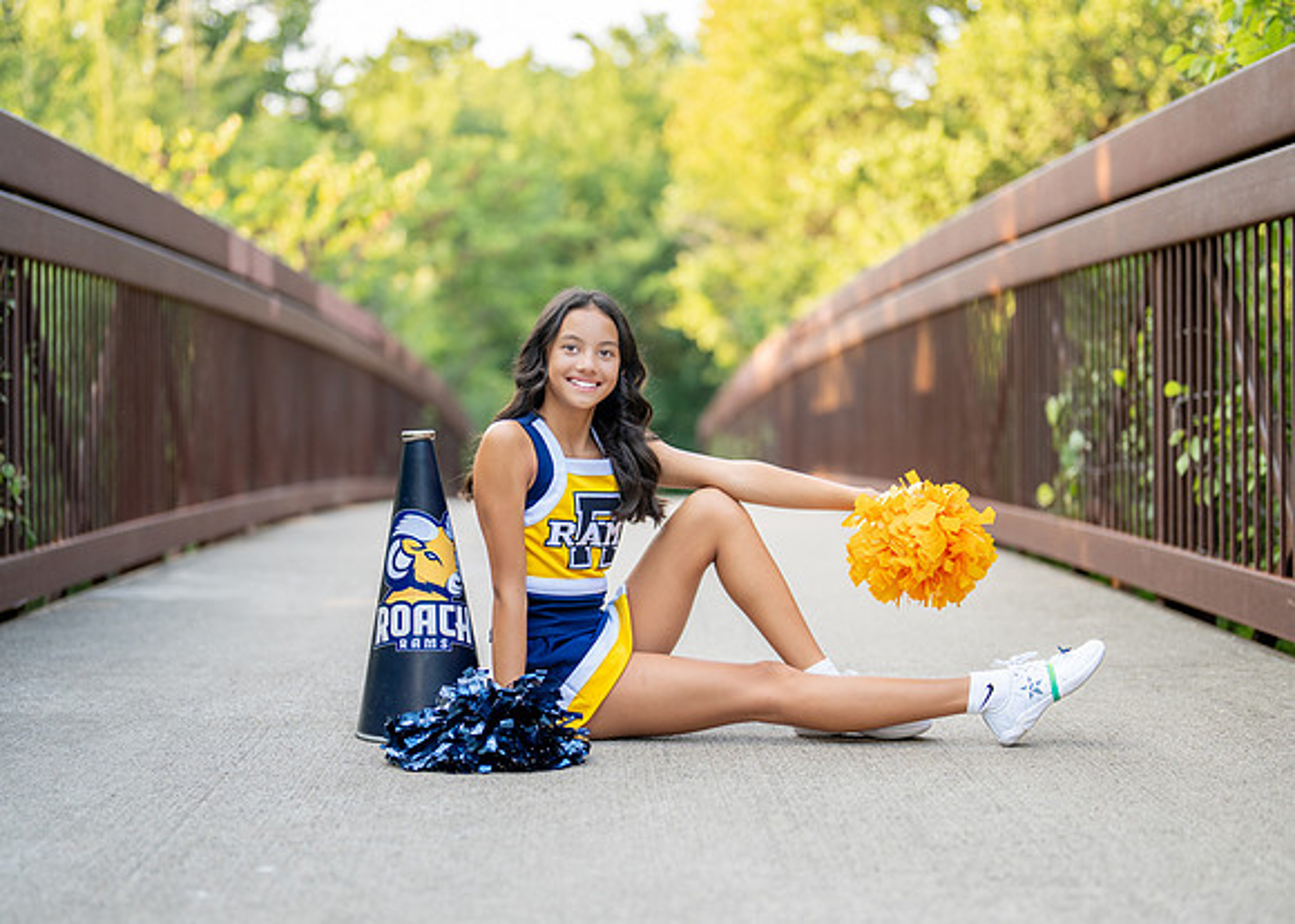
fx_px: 2402
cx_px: 627
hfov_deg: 30.2
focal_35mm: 65
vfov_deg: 21.8
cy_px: 536
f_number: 1.2
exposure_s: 1/500
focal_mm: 50
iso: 160
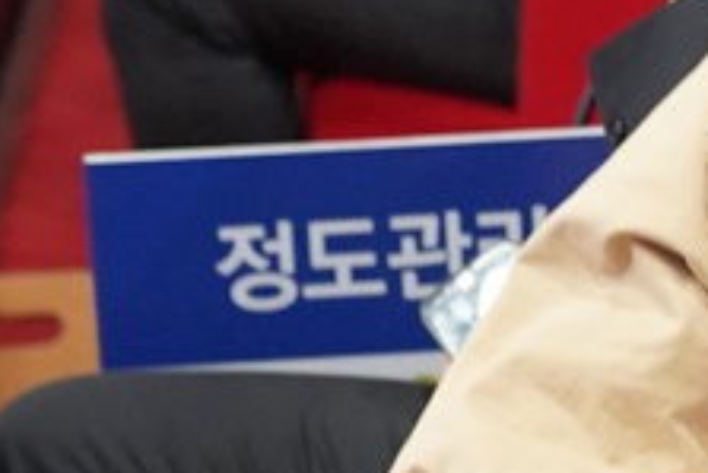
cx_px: 972
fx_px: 6081
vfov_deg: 4.5
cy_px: 183
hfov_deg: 6.6
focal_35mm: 309
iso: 6400
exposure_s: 1/160
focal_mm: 69
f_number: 4
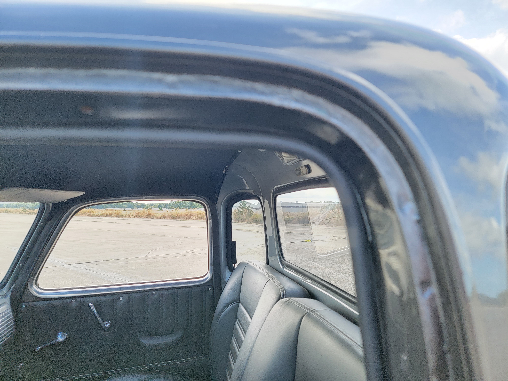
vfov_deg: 56.8
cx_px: 254
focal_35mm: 24
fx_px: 352
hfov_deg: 71.6
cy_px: 190
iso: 16
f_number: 1.8
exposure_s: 1/175
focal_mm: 6.7
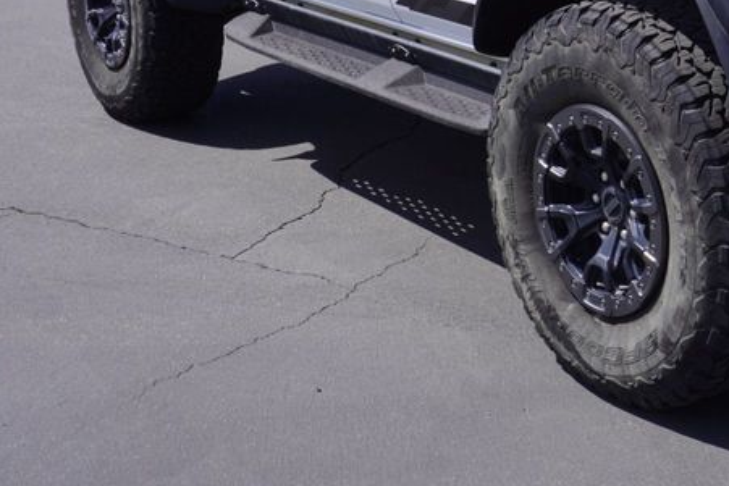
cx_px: 685
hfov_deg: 25.9
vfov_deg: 17.7
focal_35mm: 75
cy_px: -21
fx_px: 1519
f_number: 10
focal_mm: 22
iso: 100
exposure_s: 1/160
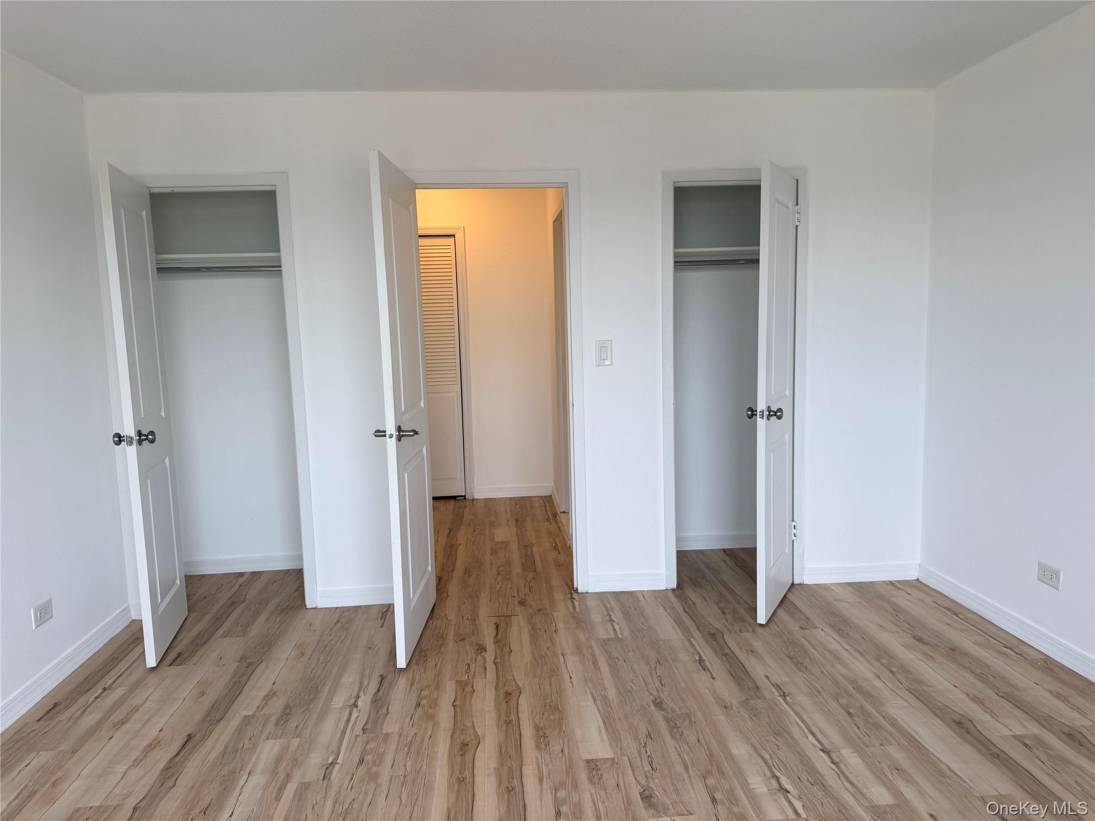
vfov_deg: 56.8
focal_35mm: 24
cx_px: 548
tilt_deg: -5.6
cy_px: 410
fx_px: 759
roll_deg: +1.4
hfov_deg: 71.6
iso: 50
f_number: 1.78
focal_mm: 6.76
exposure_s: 1/120
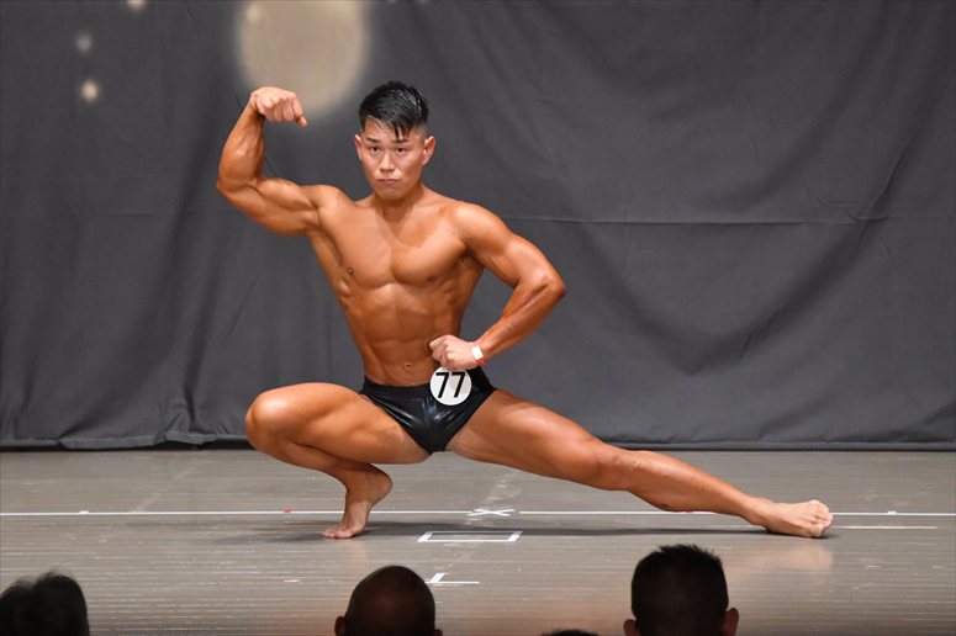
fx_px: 7565
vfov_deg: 4.8
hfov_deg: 7.2
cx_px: 478
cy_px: 318
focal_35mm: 285
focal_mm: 190
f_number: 5.6
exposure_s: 1/400
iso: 8000
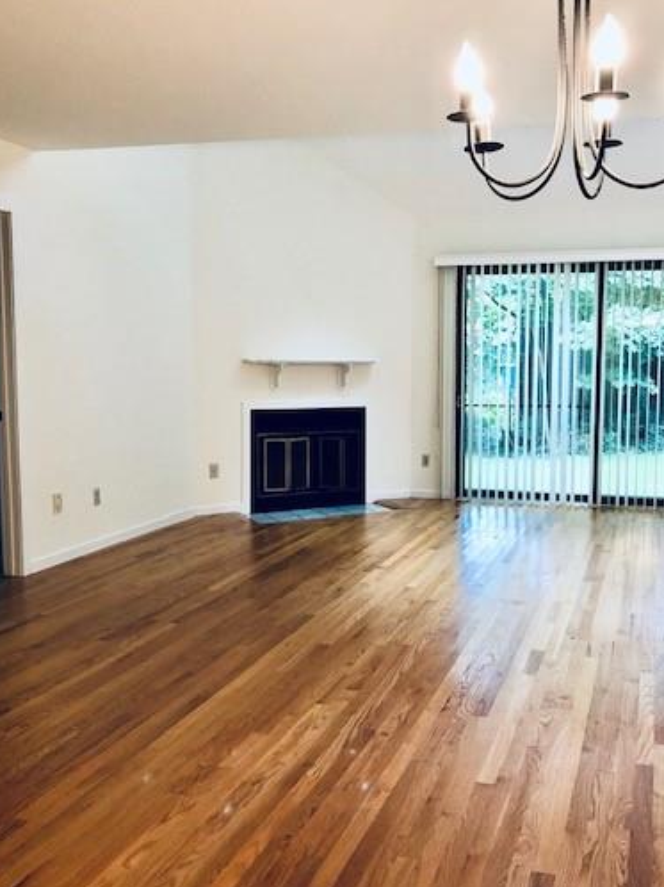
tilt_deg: -5.4
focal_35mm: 36
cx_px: 411
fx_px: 922
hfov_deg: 39.4
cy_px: 442
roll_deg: +0.6
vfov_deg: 51.4
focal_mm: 3.99
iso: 40
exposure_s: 1/20
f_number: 1.8
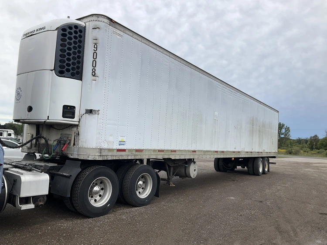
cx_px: 164
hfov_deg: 61.6
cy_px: 122
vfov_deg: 48.3
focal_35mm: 29
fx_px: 274
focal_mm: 3
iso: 25
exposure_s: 1/1786
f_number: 1.8
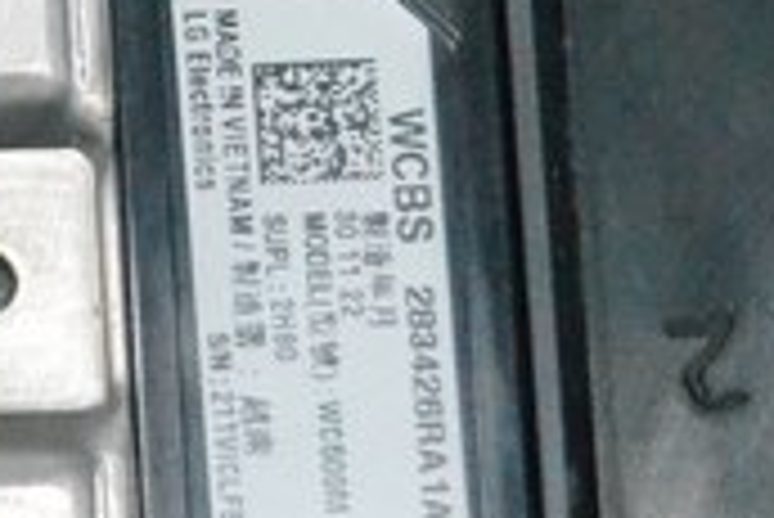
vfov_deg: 4.8
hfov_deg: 6.8
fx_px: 6133
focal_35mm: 285
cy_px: 214
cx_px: -1071
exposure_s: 1/1250
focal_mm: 32
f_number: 4.8
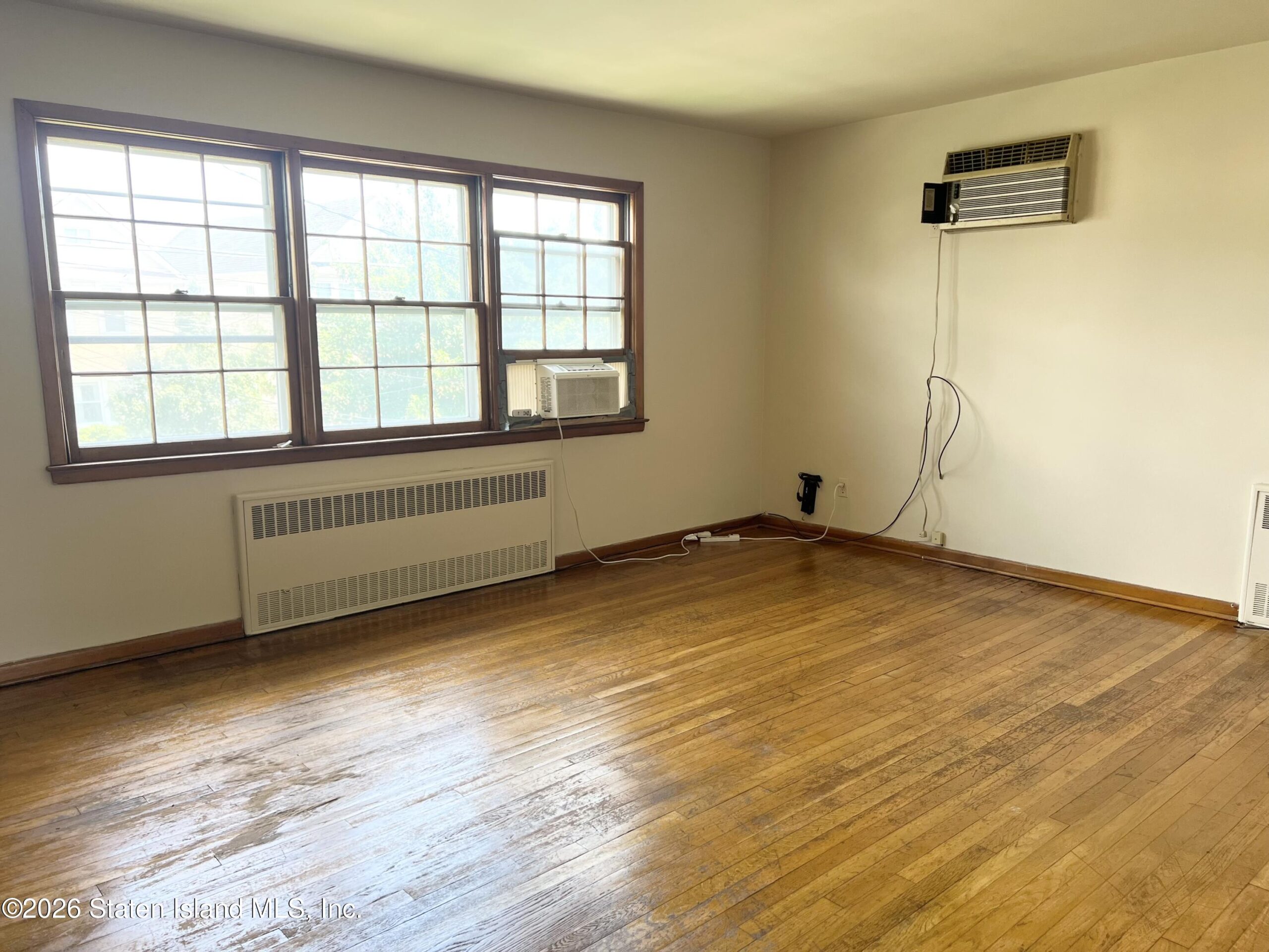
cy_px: 476
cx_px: 634
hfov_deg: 67.3
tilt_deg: -9.7
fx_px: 953
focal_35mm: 26
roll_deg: +0.1
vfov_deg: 53.1
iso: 80
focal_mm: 5.7
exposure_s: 1/121
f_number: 1.5
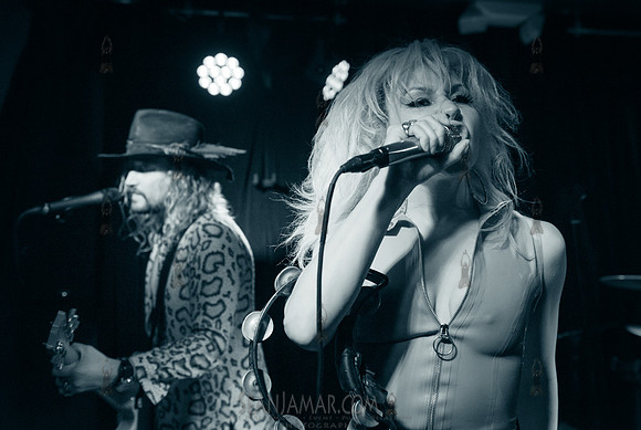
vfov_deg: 31.9
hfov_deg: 46.2
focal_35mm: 42
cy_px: 193
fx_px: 750
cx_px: 355
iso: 4000
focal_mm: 38
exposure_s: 1/500
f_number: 3.5
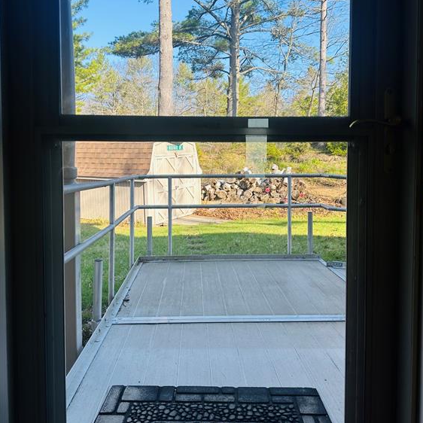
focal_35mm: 29
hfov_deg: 55.6
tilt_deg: +2.1
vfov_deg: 55.4
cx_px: 215
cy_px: 179
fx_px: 401
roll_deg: -0.6
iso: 80
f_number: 1.78
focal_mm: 6.86
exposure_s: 1/1157
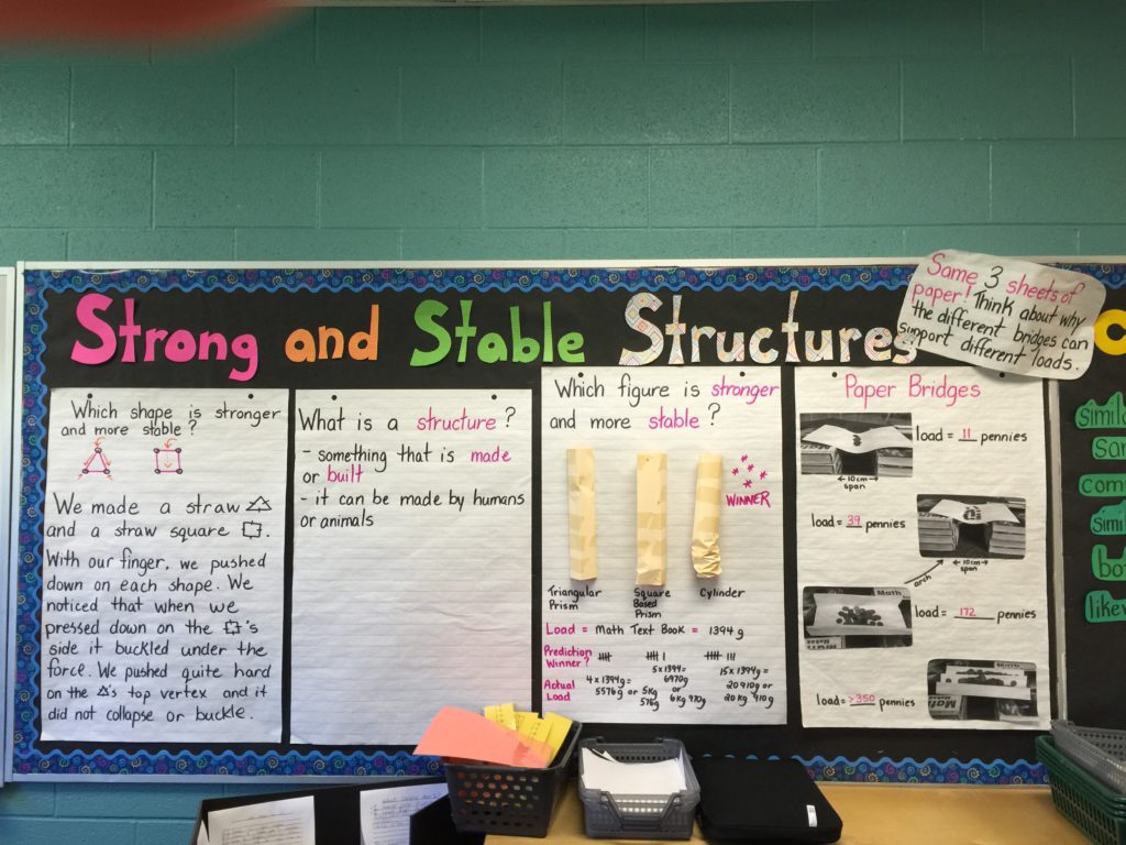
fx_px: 943
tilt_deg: +2.3
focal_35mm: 29
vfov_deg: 48.2
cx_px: 563
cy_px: 422
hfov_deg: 61.7
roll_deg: +0.2
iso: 50
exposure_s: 1/30
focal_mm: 4.15
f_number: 2.2
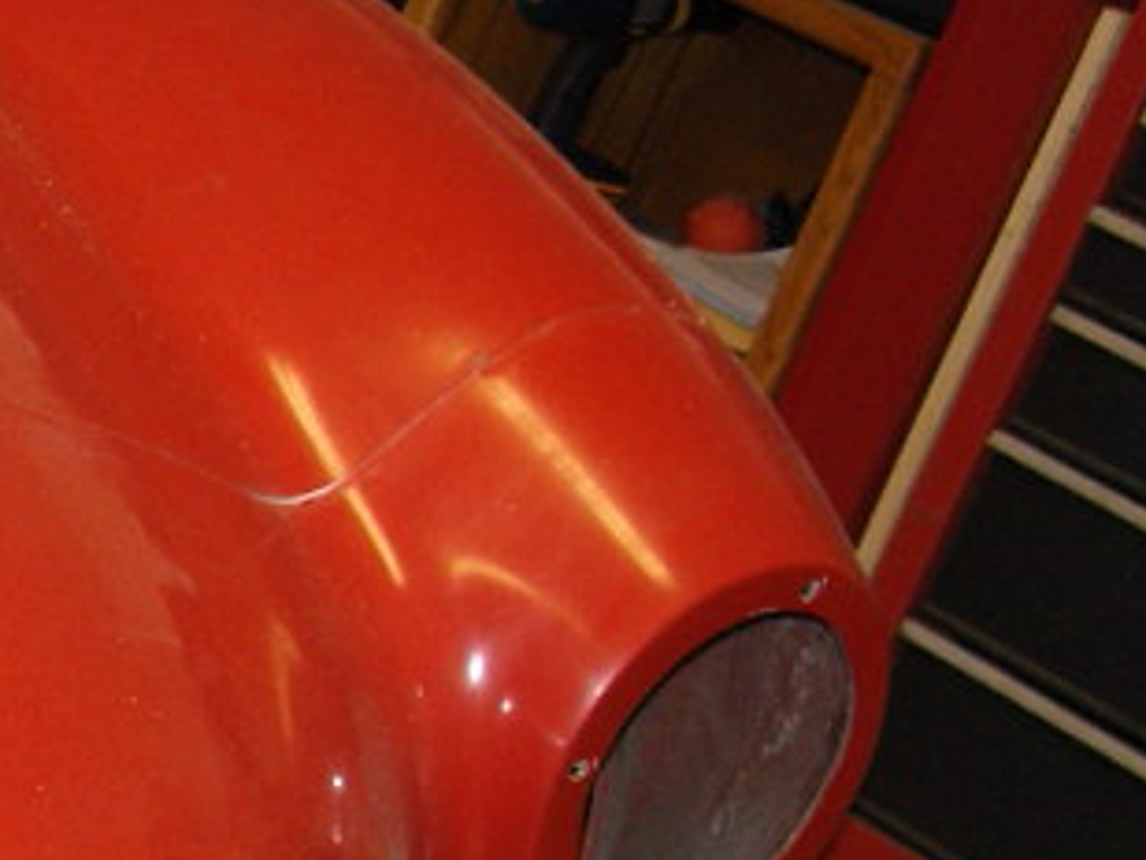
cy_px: 875
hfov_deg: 14.4
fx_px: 4173
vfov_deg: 11.6
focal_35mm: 126
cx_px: -690
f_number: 2.8
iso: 100
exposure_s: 1/40
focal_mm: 7.8
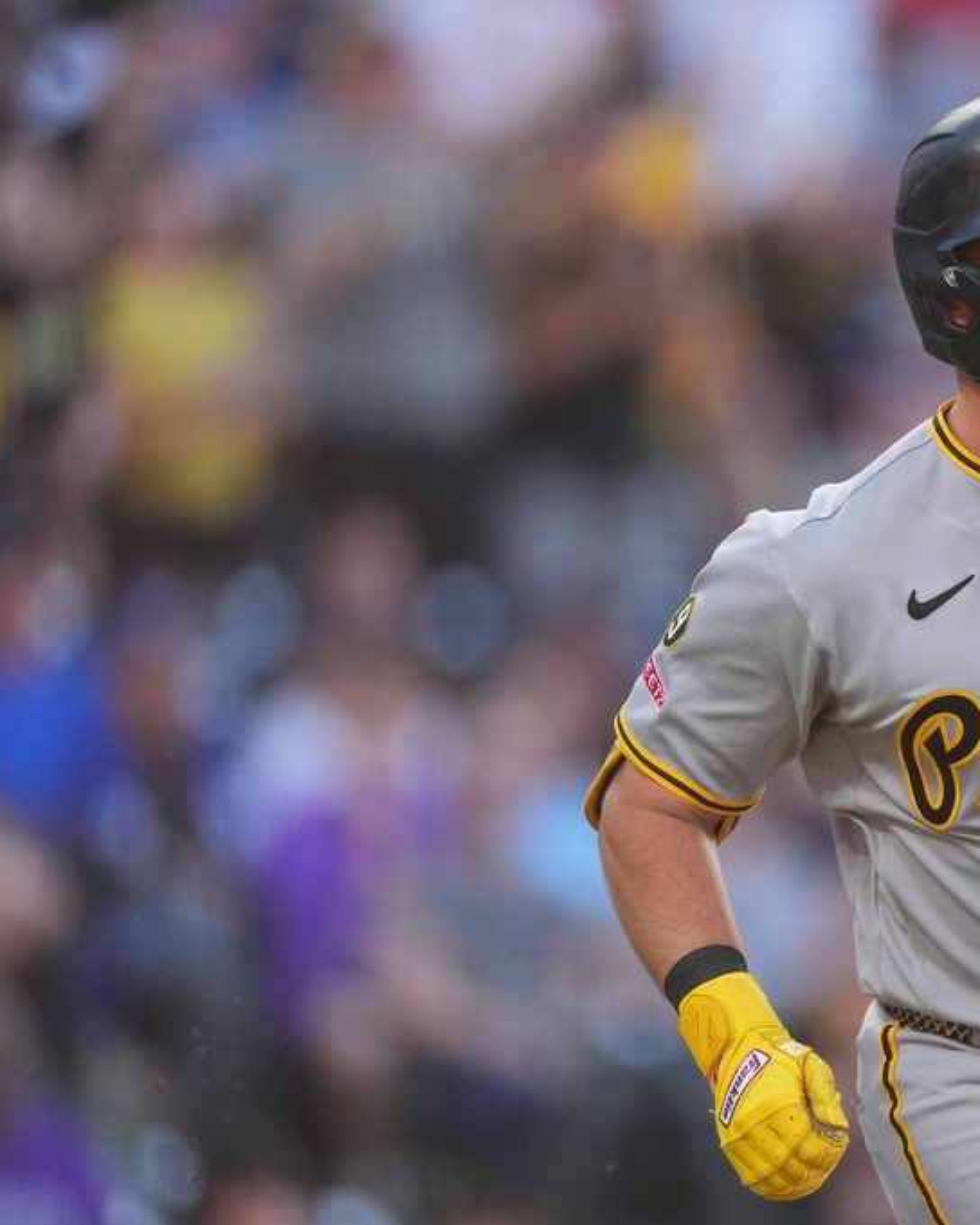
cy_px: 612
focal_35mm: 848
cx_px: 908
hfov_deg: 1.8
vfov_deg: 2.3
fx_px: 30744
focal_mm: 600
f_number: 4
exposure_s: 1/2500
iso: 2000
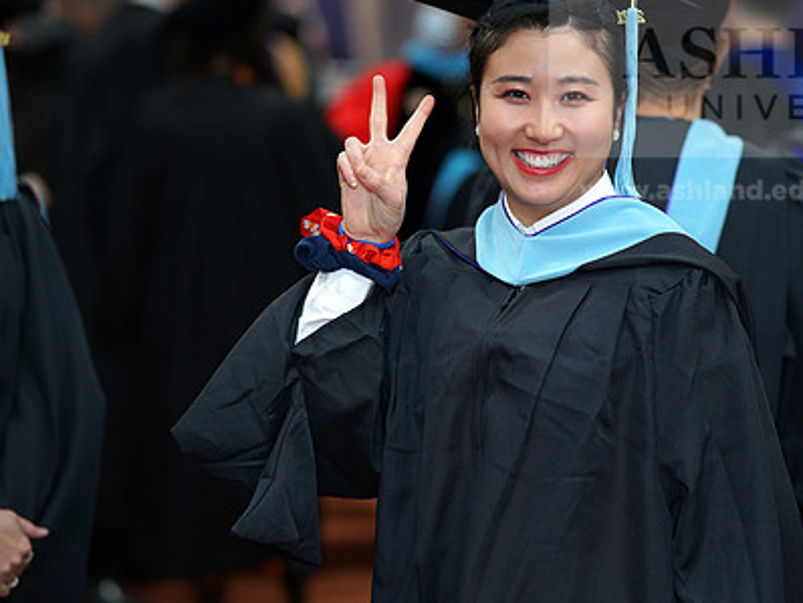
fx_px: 2762
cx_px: 488
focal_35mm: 119
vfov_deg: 12.5
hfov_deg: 16.5
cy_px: 233
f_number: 1.8
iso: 500
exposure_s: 1/200
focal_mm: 85
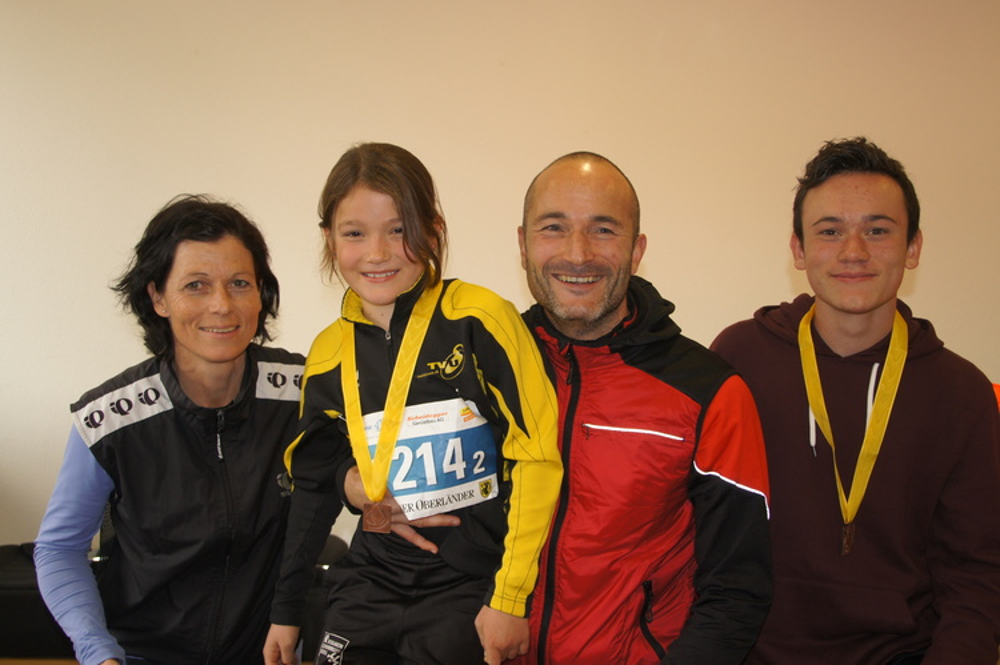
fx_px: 1166
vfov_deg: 31.9
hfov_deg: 46.4
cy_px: 332
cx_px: 500
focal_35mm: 42
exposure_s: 1/60
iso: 500
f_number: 4.5
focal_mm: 28
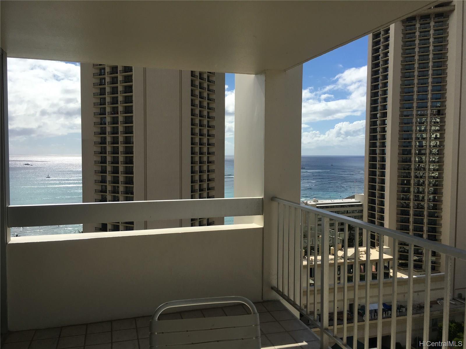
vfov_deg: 48.2
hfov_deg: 61.7
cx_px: 233
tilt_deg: -2.1
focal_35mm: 29
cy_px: 174
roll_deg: +1.0
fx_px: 390
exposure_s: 1/3205
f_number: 2.2
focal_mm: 4.15
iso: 25
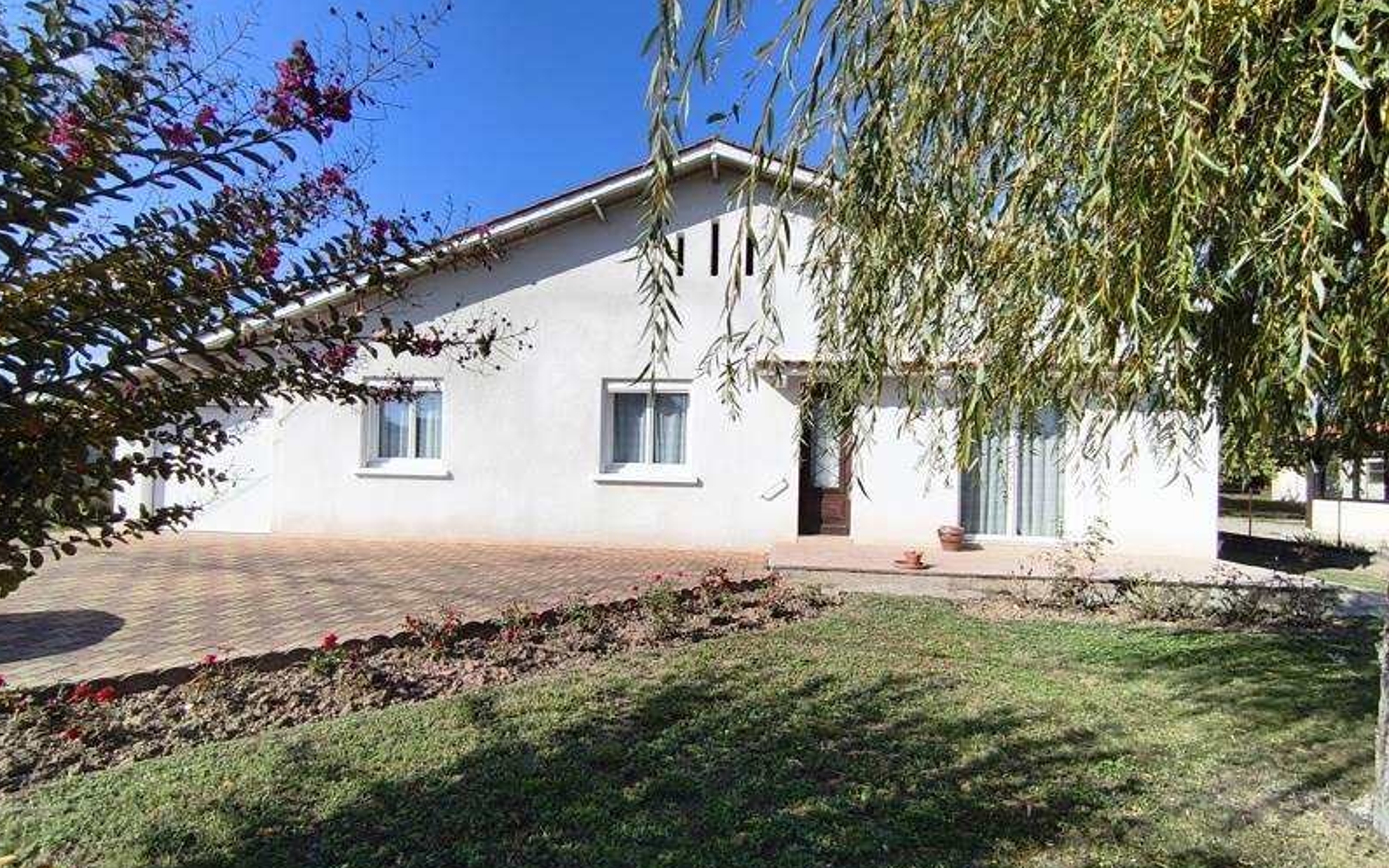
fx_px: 606
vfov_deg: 71.2
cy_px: 466
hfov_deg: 97.8
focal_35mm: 16
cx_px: 692
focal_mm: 1.65
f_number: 2.2
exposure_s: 1/2801
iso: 50
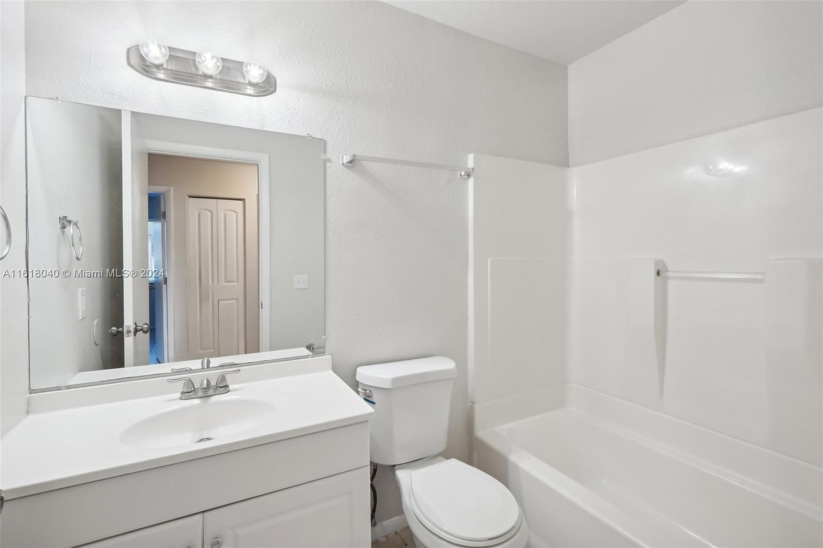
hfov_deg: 100.4
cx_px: 412
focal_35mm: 15
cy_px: 274
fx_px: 343
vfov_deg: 77.3
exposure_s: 1/75
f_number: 7.1
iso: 1600
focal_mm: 10
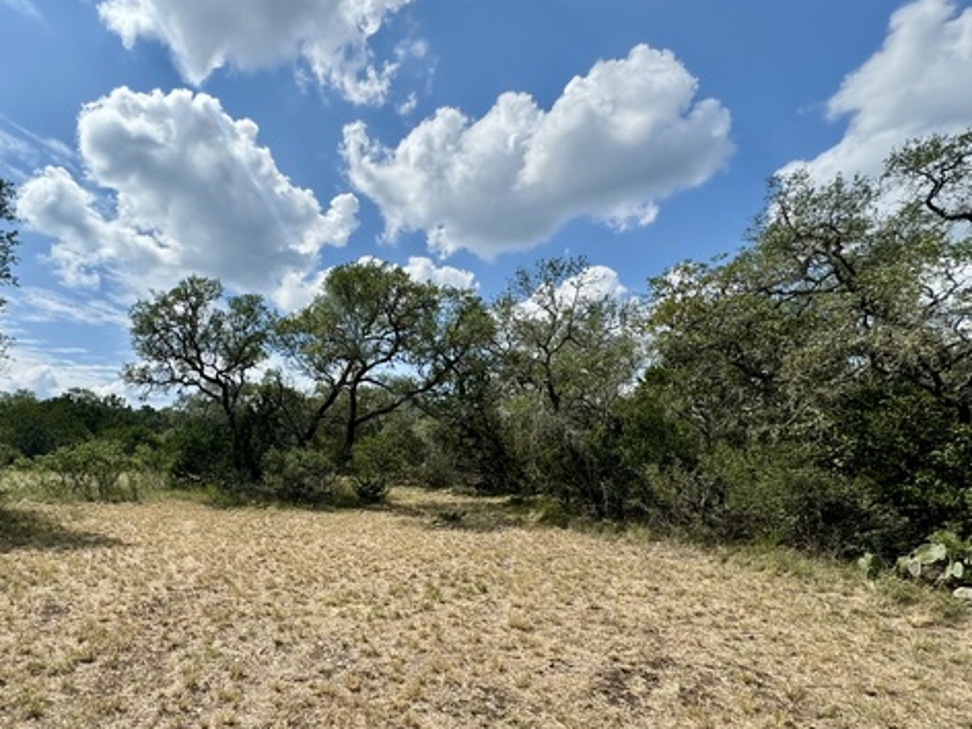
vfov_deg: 67.4
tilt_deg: +2.7
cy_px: 463
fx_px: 534
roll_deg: -0.6
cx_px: 364
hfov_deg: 83.1
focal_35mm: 19
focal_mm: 2.22
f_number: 2.2
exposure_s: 1/1880
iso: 50
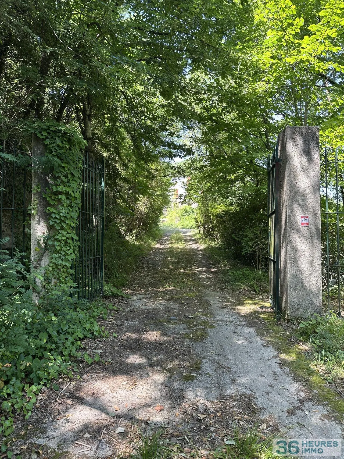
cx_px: 172
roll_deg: -0.1
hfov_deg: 56.8
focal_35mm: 24
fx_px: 318
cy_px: 230
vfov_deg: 71.6
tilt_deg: +4.0
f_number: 1.78
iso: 64
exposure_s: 1/187
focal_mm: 6.86
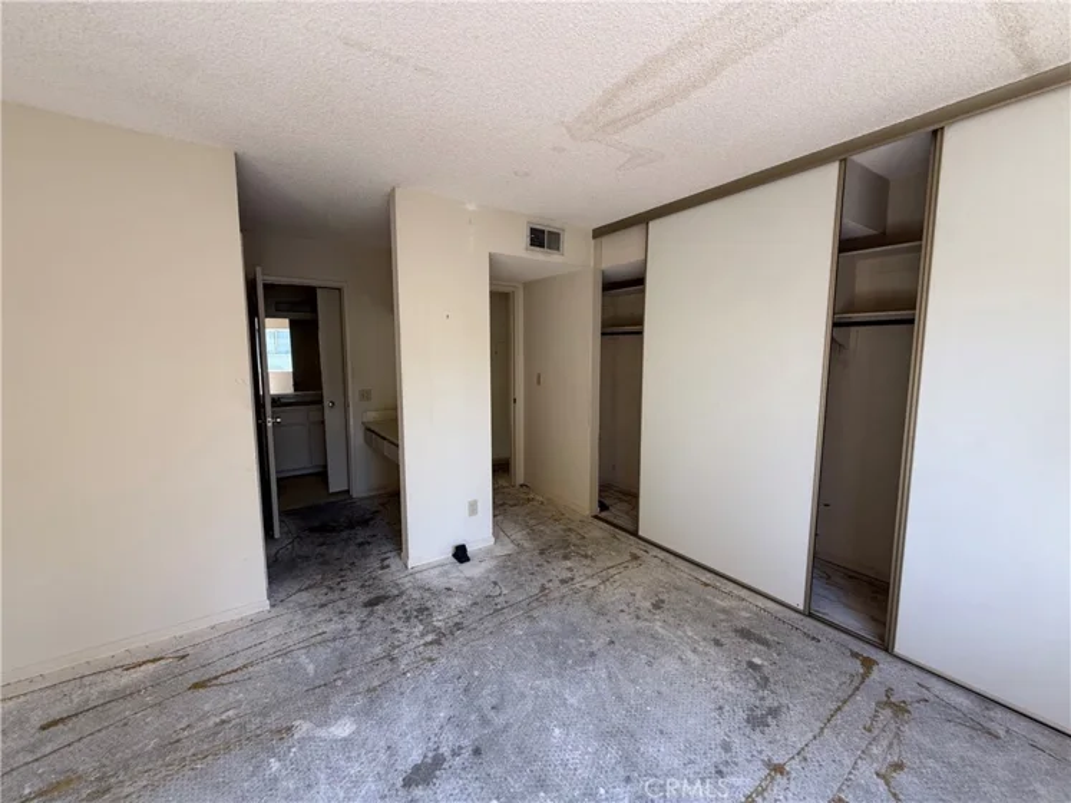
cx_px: 536
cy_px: 402
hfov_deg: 102.1
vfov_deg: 85.7
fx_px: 433
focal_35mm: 14
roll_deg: +0.1
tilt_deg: -5.3
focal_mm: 2.22
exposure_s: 1/99
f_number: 2.2
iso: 125
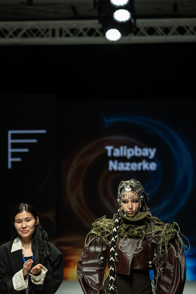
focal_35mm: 174
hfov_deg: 7.9
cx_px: 37
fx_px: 1421
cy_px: 211
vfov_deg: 11.8
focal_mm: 103.9
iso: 200
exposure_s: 1/250
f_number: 3.2
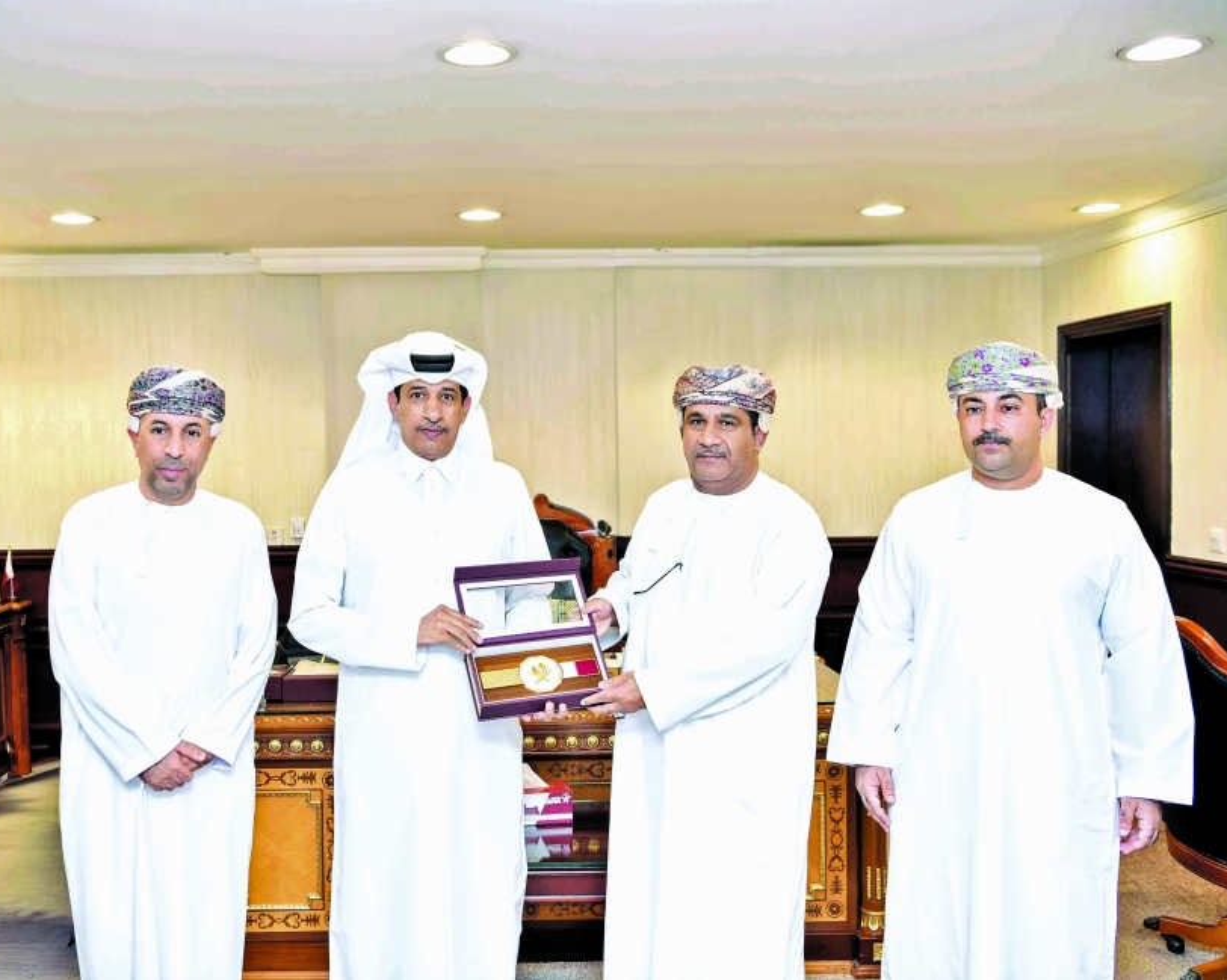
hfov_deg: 48.8
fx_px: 1343
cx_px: 497
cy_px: 478
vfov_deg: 40.1
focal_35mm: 37
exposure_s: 1/160
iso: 800
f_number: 3.5
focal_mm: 32
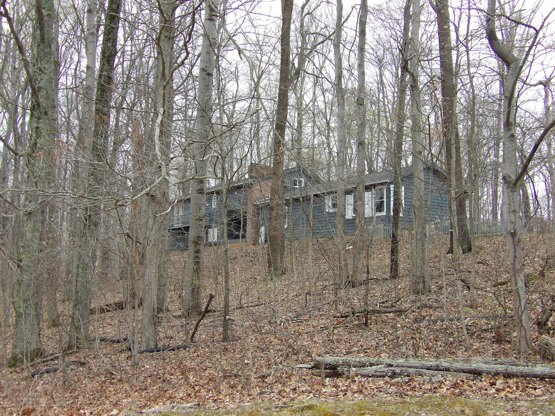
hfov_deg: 47.9
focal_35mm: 39
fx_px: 625
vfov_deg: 36.8
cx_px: 278
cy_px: 208
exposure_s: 1/114
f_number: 3.7
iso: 100
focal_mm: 7
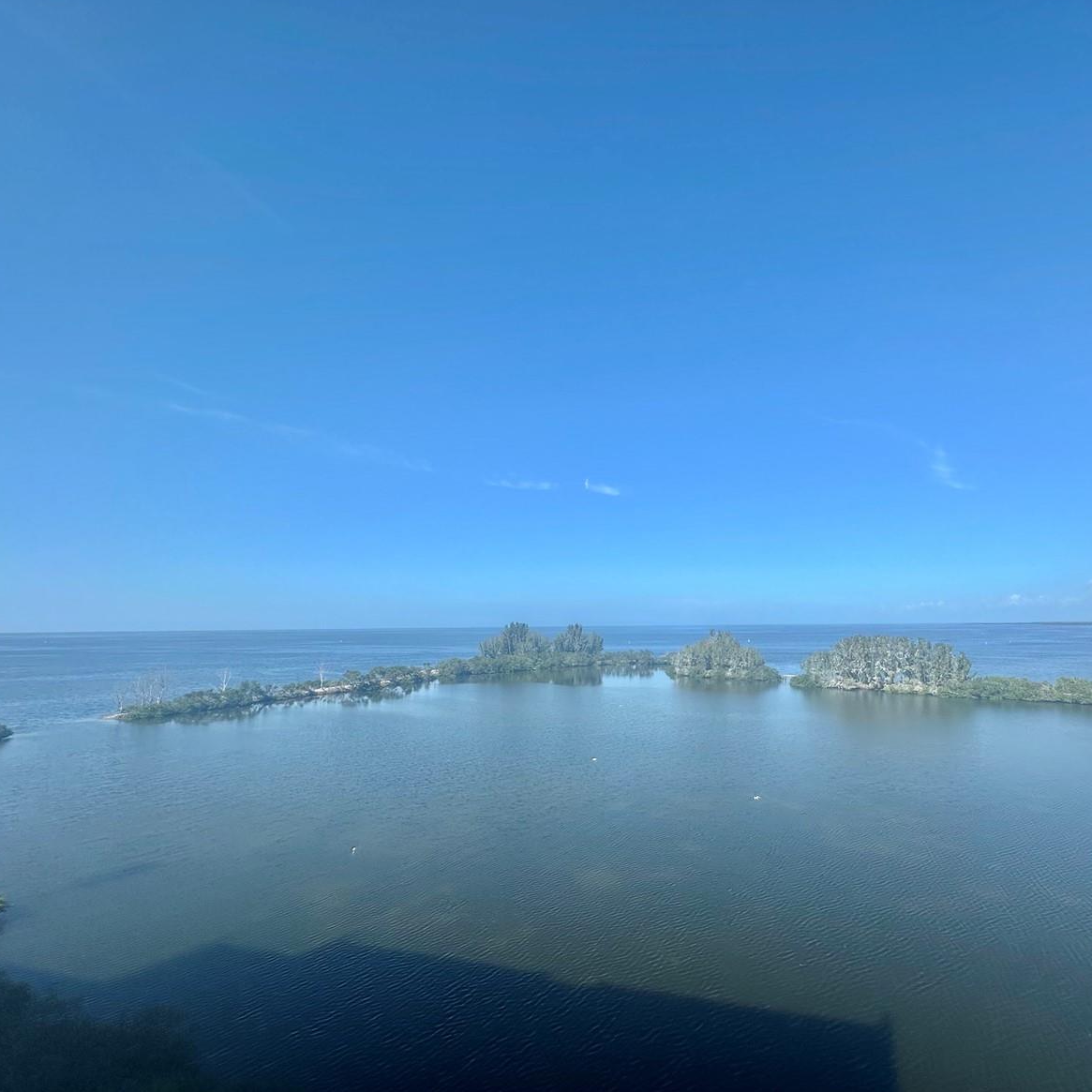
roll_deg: +0.4
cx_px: 695
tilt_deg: +7.2
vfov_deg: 84.0
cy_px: 539
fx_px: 607
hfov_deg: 82.1
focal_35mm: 17
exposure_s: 1/2451
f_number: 2.2
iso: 50
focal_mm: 2.22
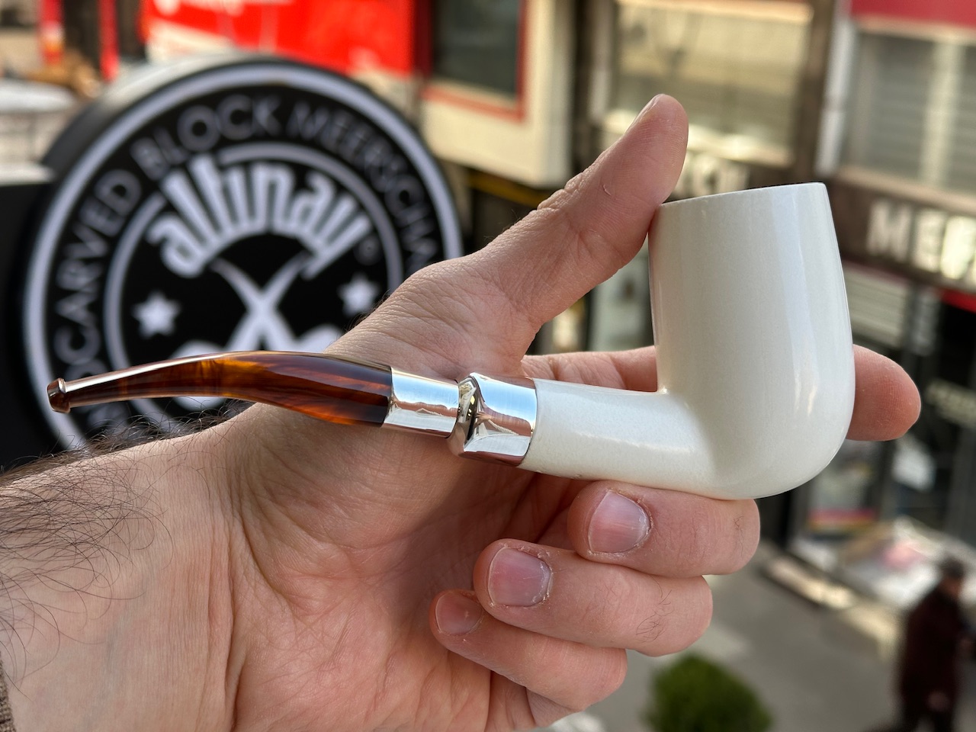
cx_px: 488
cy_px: 366
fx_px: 1353
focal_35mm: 48
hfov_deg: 39.7
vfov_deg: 30.3
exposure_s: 1/506
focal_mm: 6.86
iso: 64
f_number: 1.78
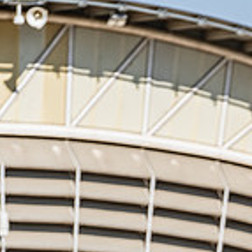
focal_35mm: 815
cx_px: 275
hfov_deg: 2.1
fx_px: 6713
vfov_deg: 2.1
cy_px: 352
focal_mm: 200
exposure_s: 1/1600
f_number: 4.5
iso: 160
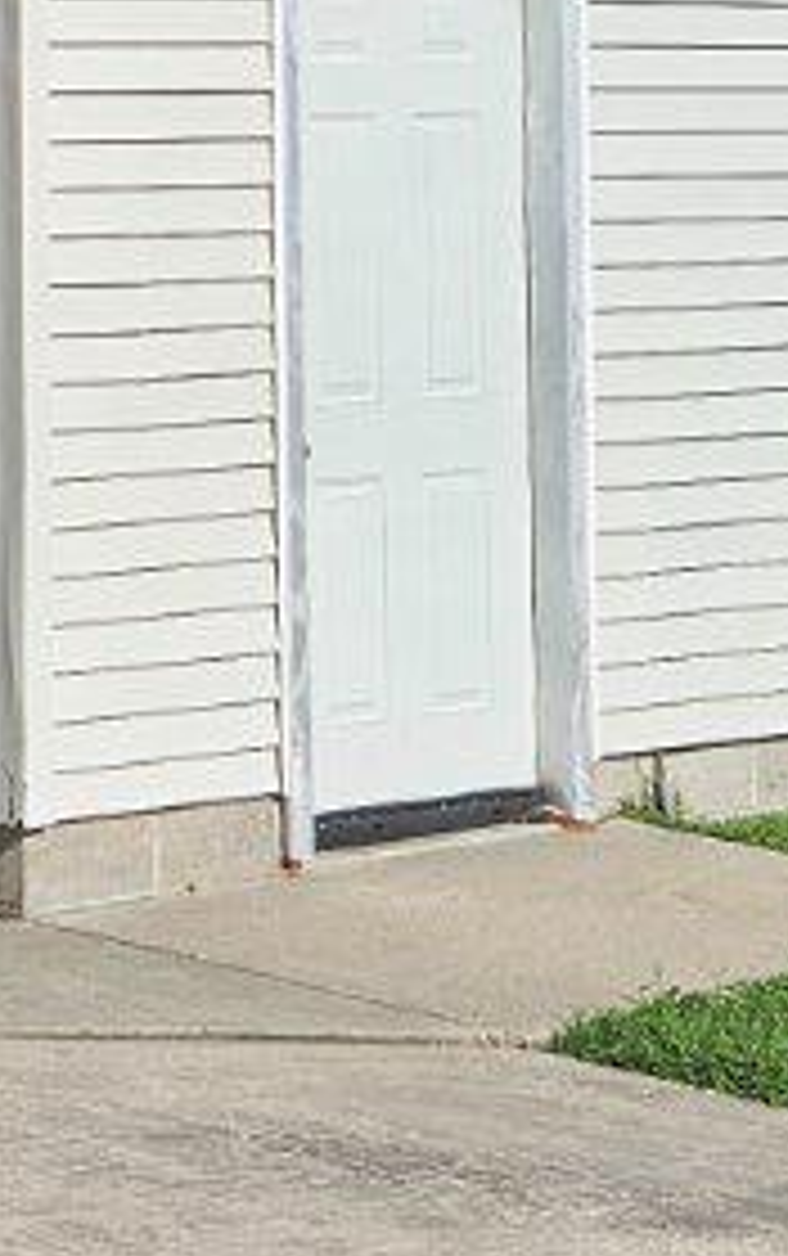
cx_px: -1198
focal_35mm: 134
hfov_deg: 8.8
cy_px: -41
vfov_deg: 15.3
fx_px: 4593
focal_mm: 5.4
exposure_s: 1/2835
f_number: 1.8
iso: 25
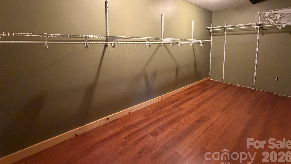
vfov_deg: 65.1
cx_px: 141
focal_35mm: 16
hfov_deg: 99.3
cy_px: 53
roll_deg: +0.2
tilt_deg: -4.7
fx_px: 123
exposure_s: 1/60
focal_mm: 2.22
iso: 800
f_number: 2.2
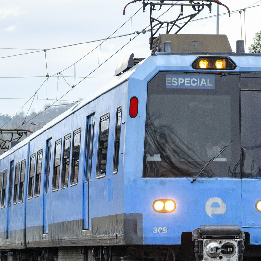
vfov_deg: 7.9
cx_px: 132
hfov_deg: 7.9
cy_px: 145
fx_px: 1894
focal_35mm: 222
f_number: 6.3
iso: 500
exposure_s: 1/320
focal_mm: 72
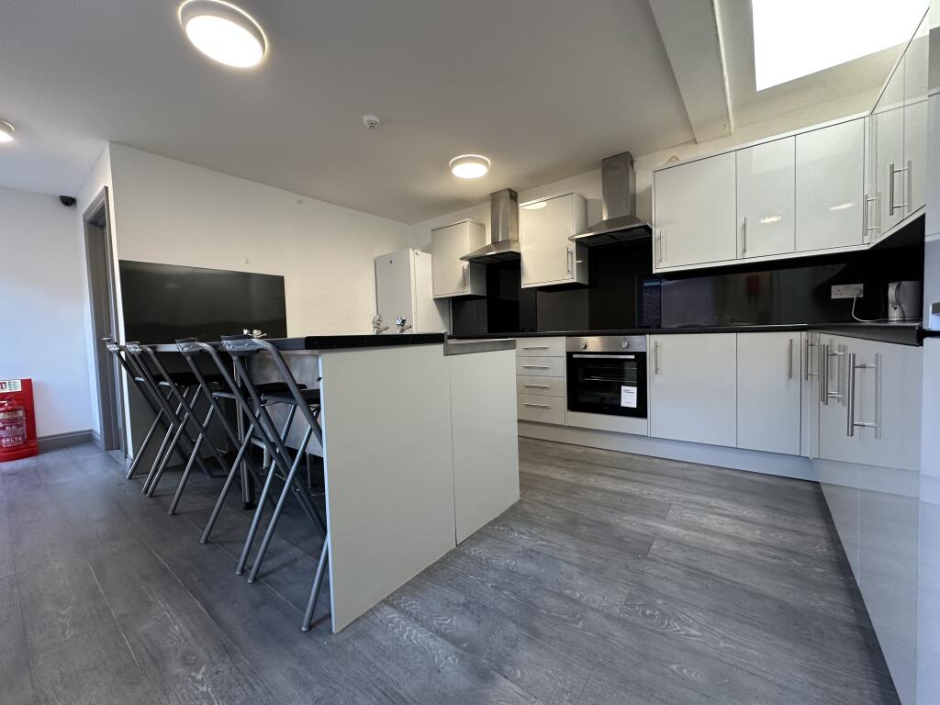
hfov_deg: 102.1
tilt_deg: -1.6
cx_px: 470
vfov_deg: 85.7
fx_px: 380
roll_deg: +1.9
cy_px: 352
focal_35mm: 14
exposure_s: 1/50
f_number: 2.2
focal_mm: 2.22
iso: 200
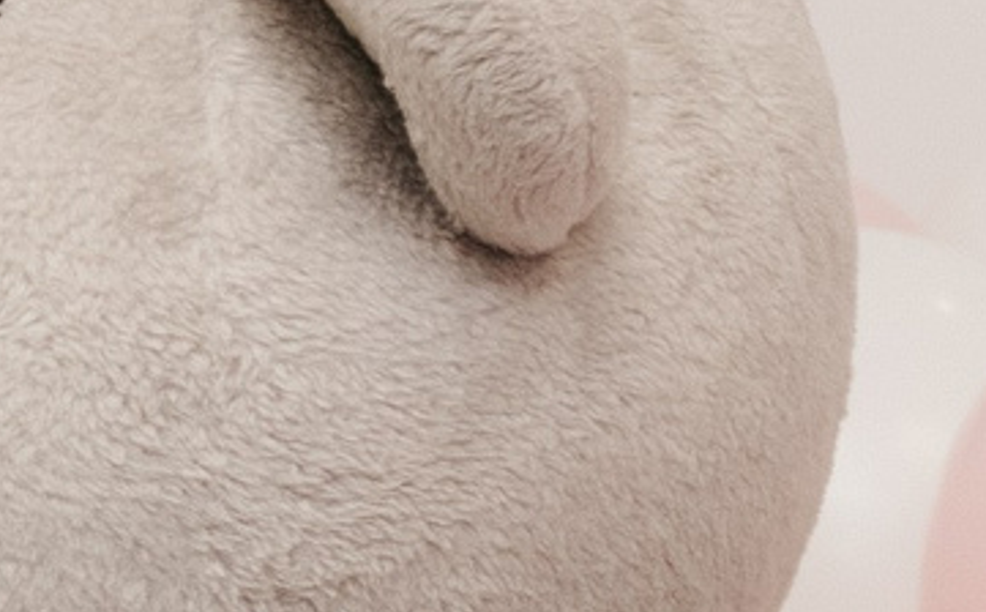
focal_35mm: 279
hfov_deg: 7.1
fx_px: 7482
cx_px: -1357
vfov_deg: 4.6
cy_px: 1088
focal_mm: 35
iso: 400
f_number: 4
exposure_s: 1/160
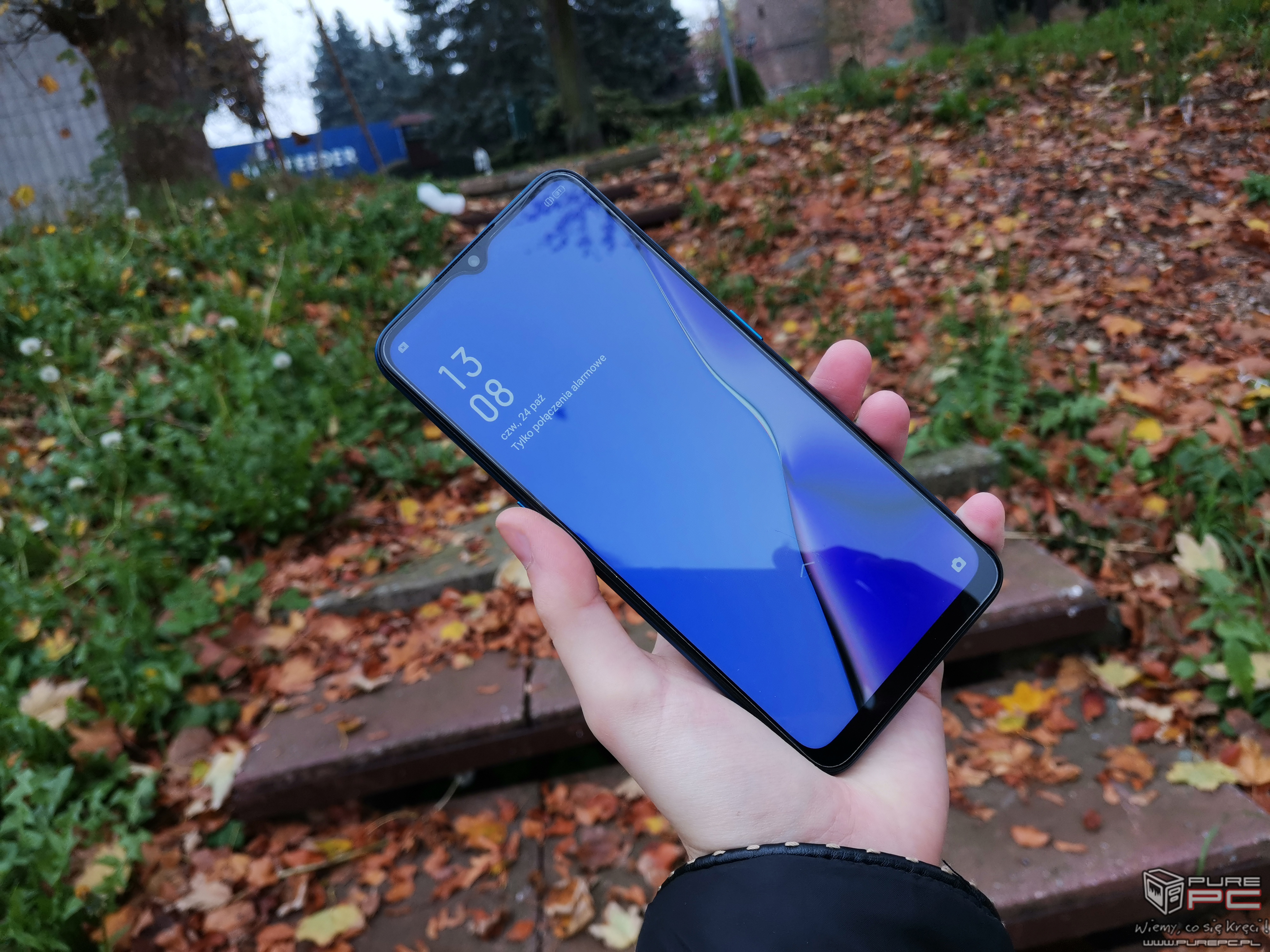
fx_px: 954
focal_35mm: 26
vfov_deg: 53.1
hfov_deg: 67.3
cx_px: 635
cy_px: 476
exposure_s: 1/174
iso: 50
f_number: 1.8
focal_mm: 4.75
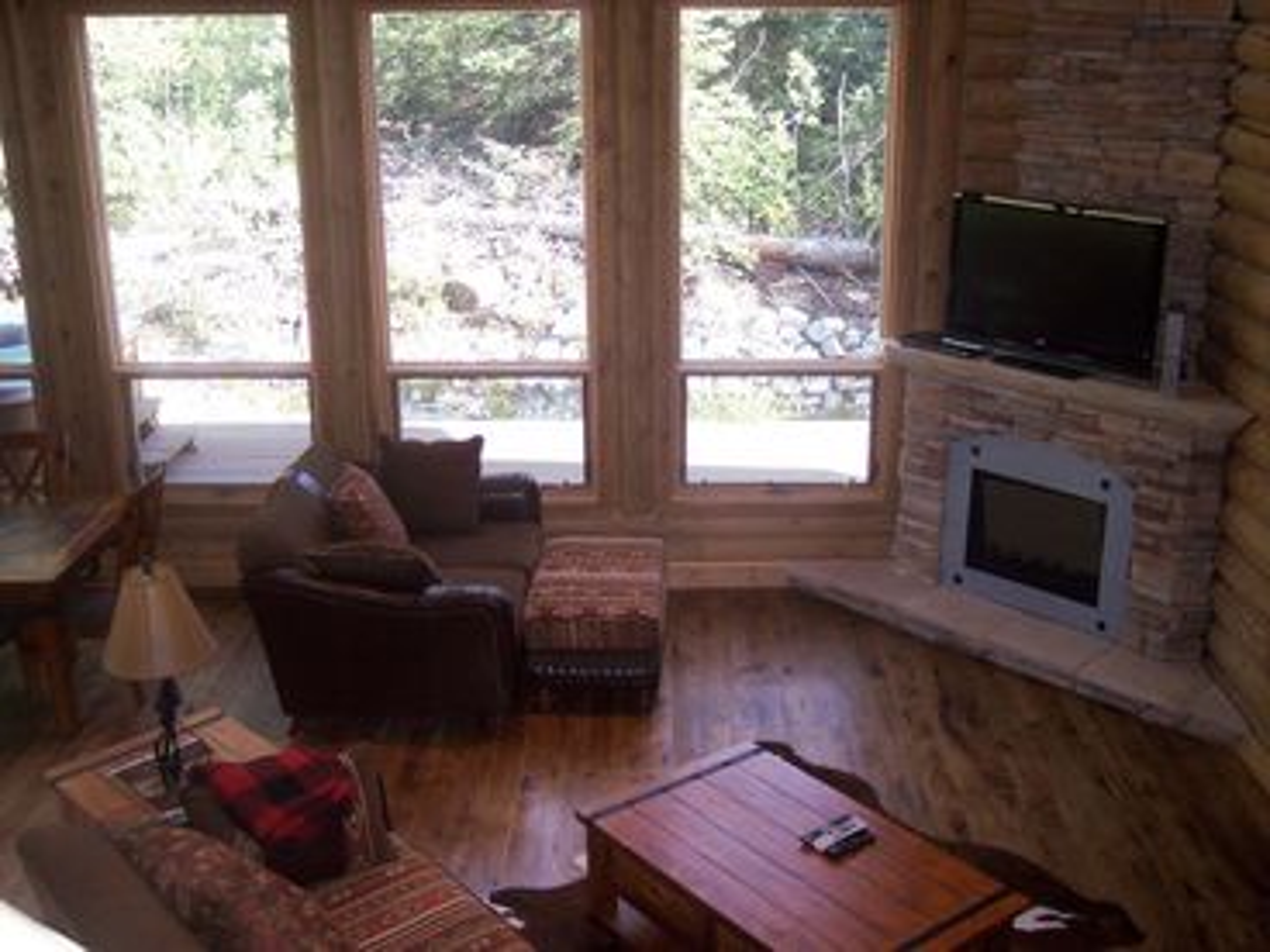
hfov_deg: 47.9
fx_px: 1431
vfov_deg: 36.8
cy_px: 476
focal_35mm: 39
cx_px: 635
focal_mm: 8
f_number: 2.8
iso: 140
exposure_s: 1/60
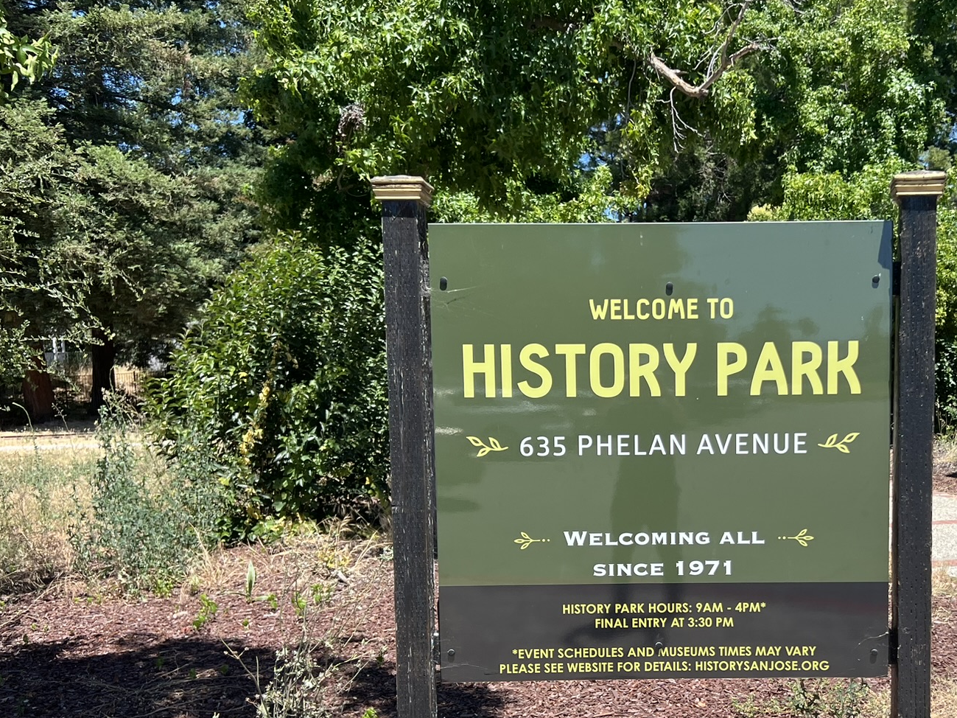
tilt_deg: -6.9
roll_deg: +0.9
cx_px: 653
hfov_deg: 45.0
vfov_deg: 34.8
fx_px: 1133
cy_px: 477
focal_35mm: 41
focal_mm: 5.7
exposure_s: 1/1724
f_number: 1.5
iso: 50
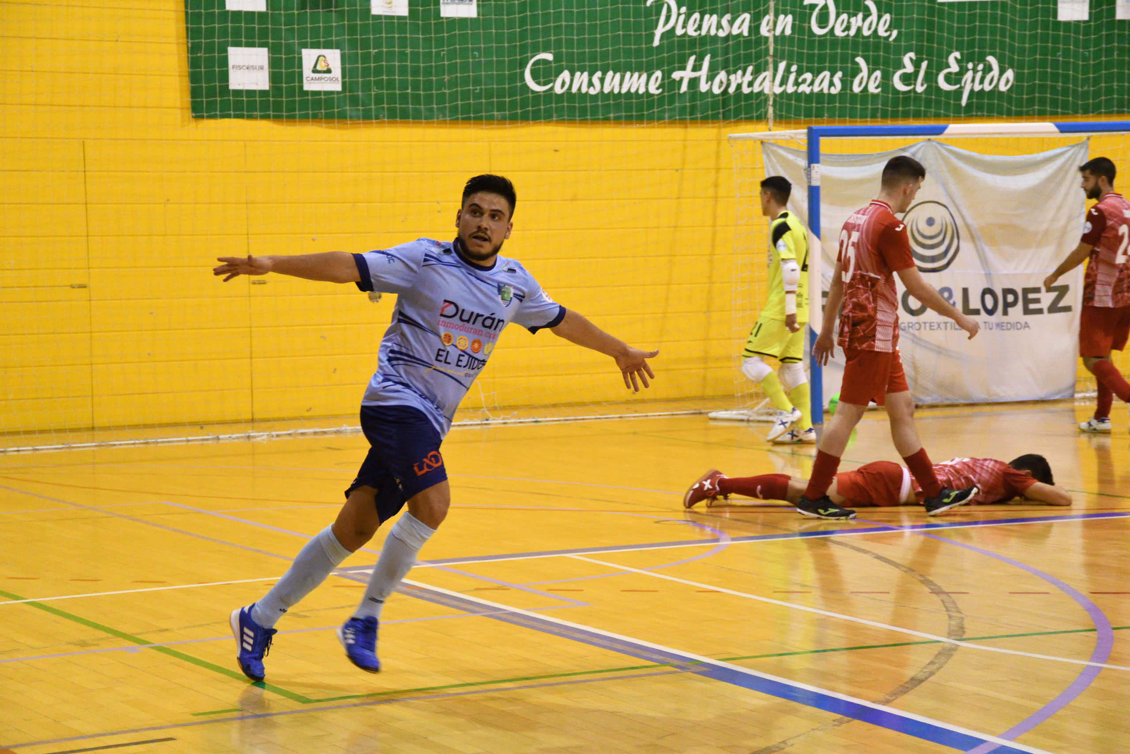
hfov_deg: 21.9
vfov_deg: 14.7
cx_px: 565
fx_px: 2919
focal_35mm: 93
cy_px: 377
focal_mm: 62
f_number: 5
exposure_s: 1/400
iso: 3200
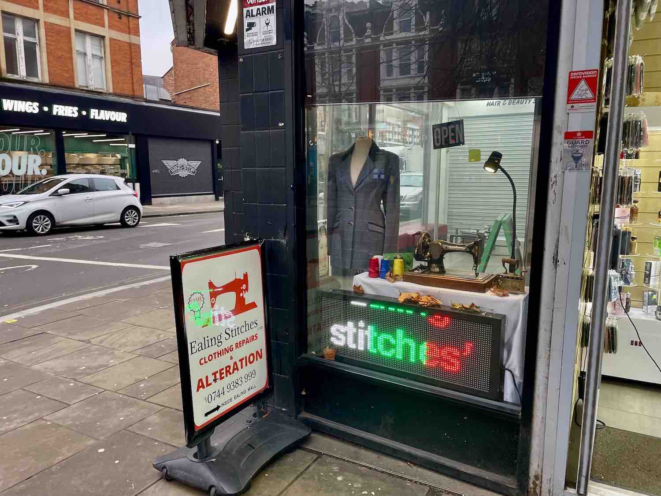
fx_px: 496
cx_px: 330
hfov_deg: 67.3
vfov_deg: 53.1
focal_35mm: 26
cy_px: 248
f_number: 1.6
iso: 100
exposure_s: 1/100
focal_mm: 4.2
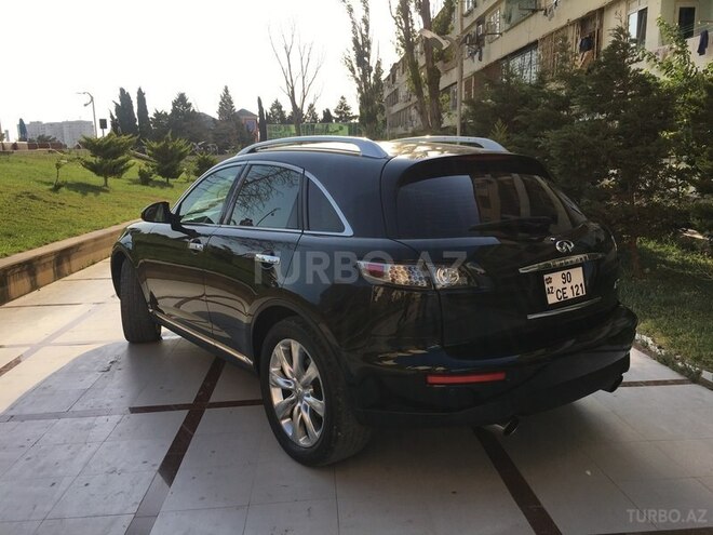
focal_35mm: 29
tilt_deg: -11.3
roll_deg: +1.2
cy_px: 268
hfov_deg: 61.7
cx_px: 356
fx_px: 597
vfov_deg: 48.2
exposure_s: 1/1068
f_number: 2.2
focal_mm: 4.15
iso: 25
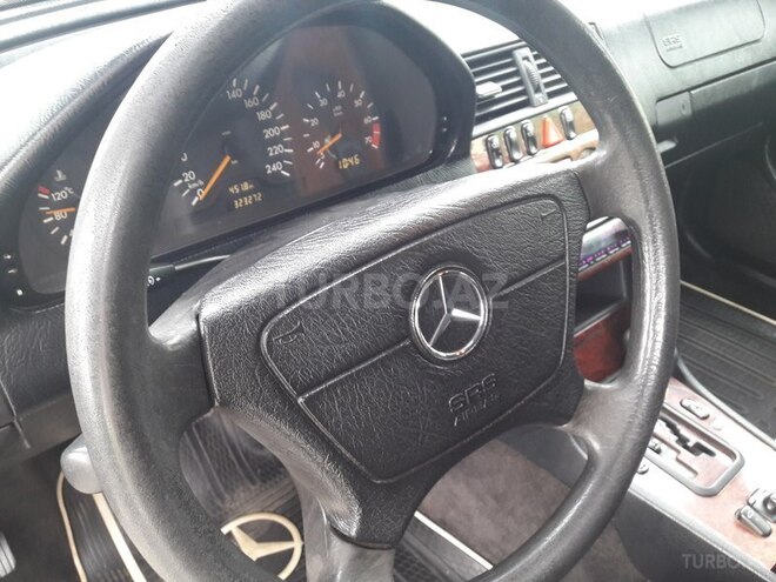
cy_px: 291
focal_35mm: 28
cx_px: 388
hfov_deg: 63.4
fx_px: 628
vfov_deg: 49.7
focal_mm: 3.7
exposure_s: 1/33
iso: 160
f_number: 1.9
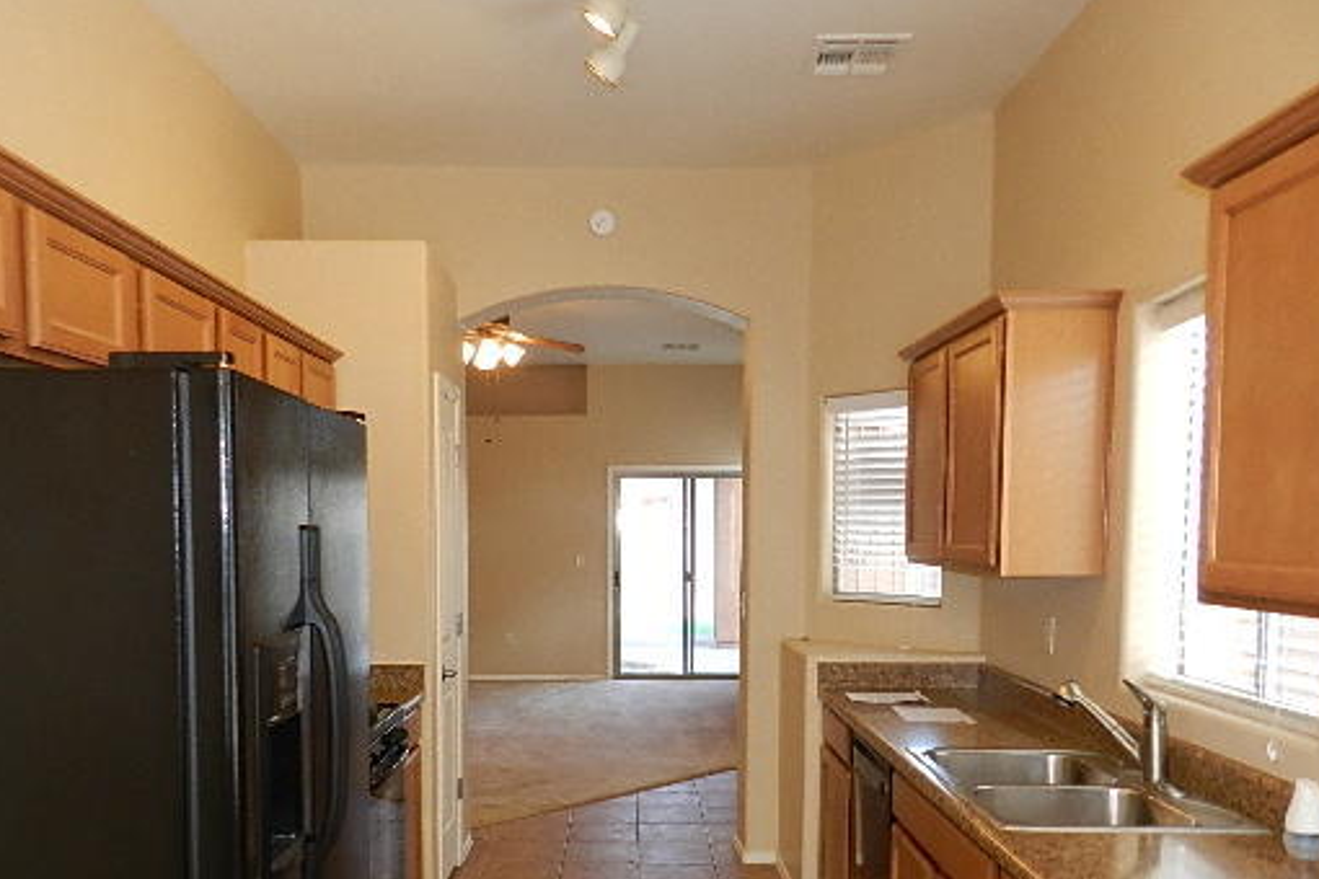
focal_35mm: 30
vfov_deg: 42.8
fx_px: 1099
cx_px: 605
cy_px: 613
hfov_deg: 61.8
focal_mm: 4
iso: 250
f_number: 3.4
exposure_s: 1/30
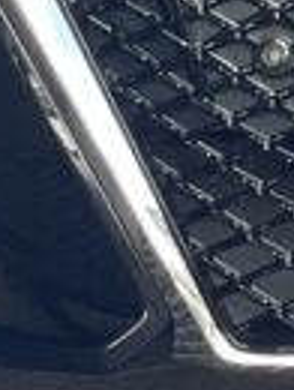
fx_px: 5689
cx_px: 585
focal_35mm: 504
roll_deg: +0.3
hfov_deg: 2.9
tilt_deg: -4.3
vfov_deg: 3.8
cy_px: -663
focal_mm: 7.5
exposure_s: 1/121
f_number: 2.2
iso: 80
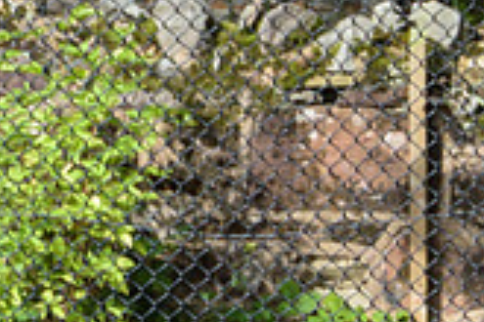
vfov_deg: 0.8
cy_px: 517
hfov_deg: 1.2
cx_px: 633
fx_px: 23593
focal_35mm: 1755
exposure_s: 1/1250
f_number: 5.6
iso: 400
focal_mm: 400
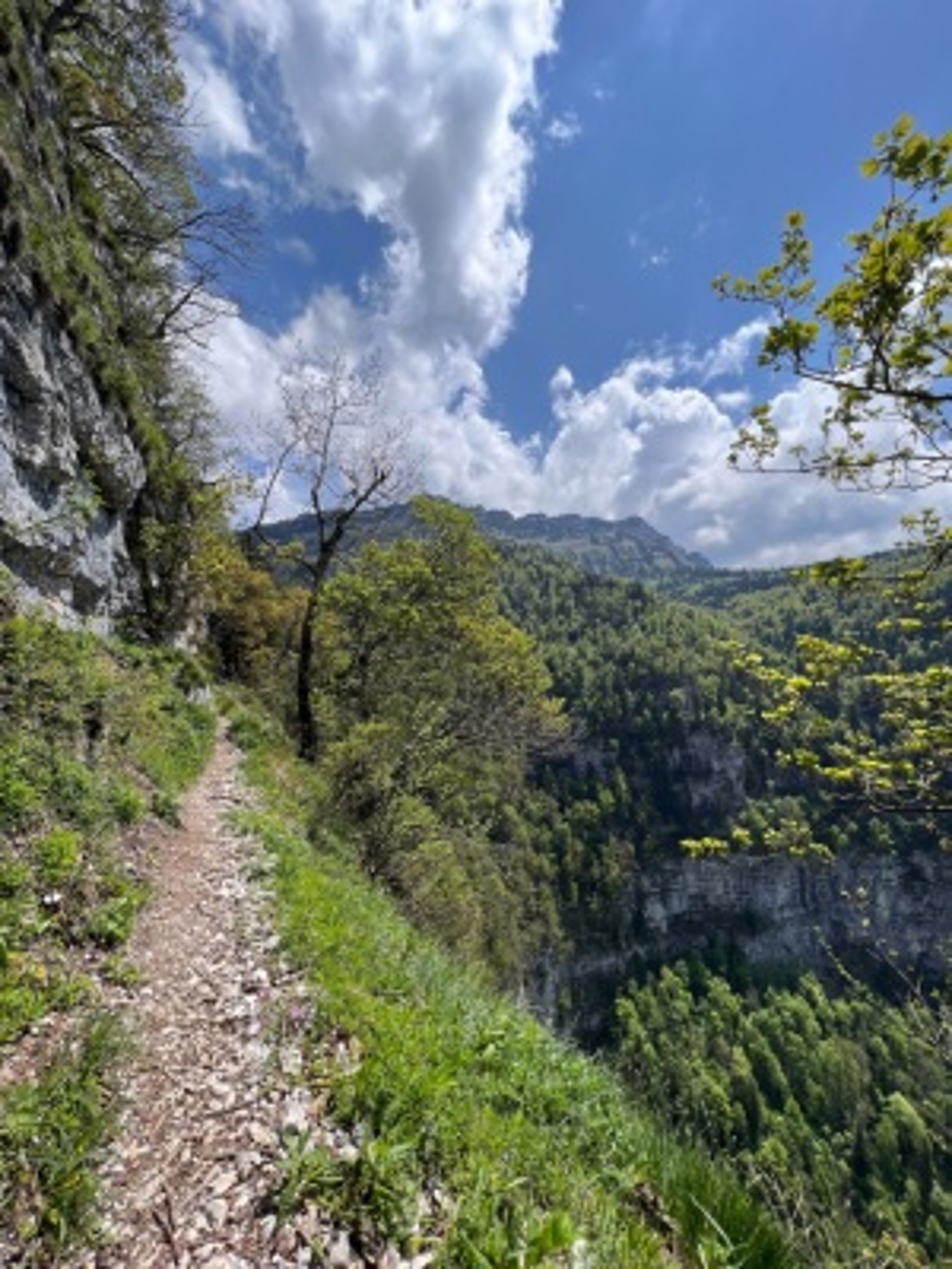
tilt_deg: +9.4
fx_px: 477
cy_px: 634
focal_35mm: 13
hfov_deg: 89.9
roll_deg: +1.6
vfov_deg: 106.2
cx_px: 476
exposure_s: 1/2053
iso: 32
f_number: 1.8
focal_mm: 1.57
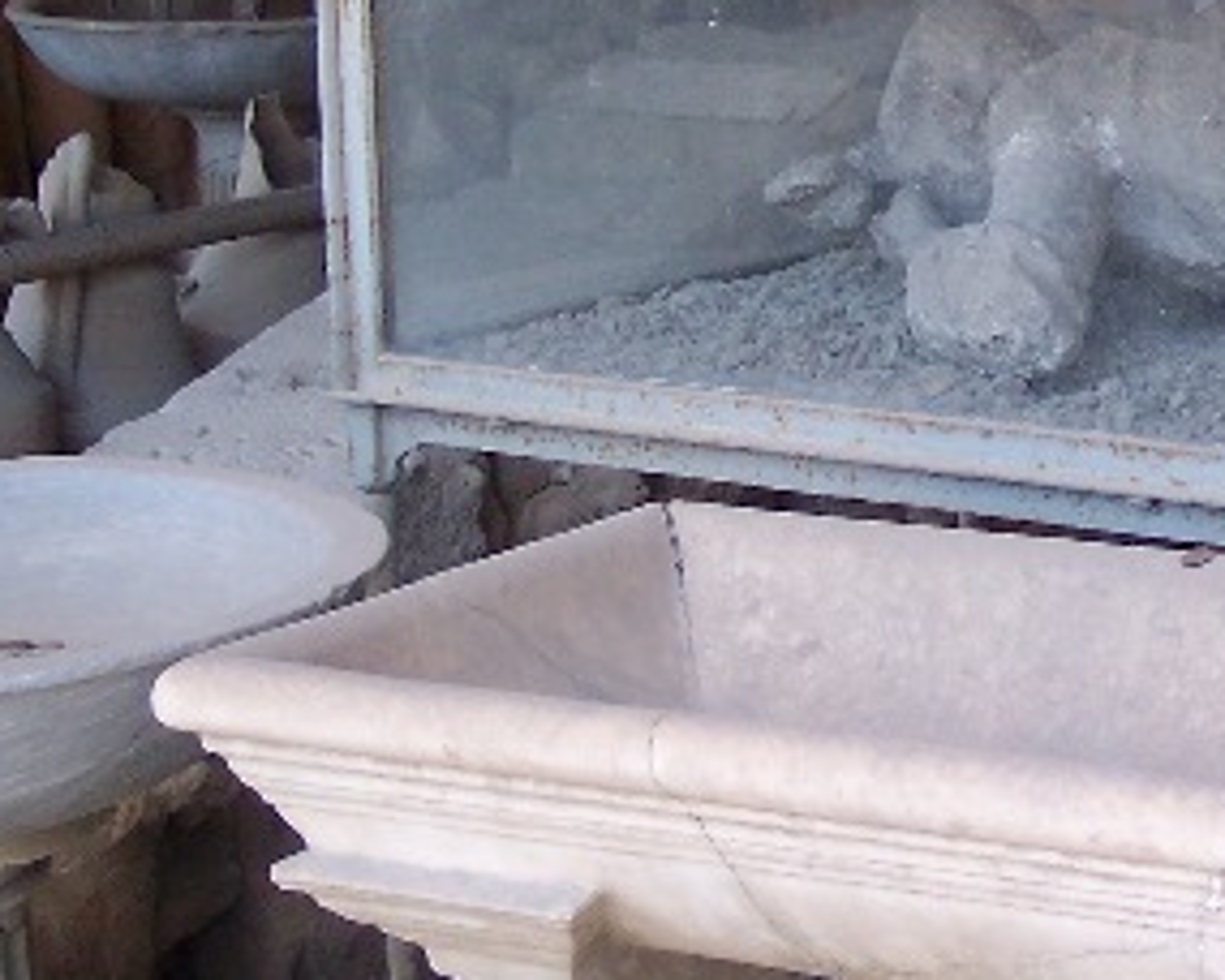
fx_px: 3771
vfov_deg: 14.7
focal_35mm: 104
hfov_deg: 17.9
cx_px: 1289
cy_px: 142
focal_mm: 8
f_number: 2.8
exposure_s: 1/125
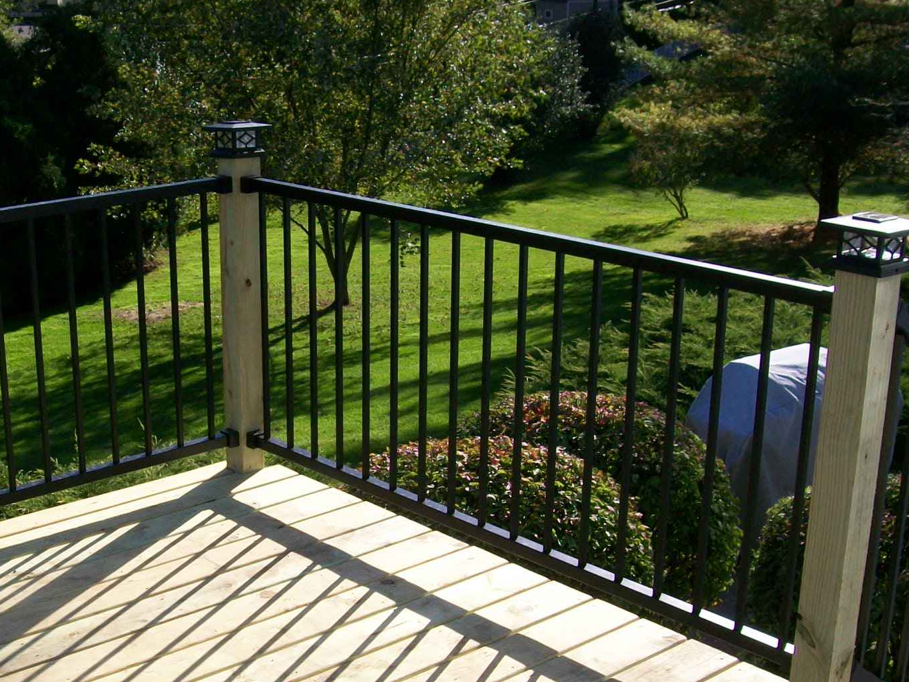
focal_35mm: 54
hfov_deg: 34.8
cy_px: 442
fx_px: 1418
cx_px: 236
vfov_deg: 26.9
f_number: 4.8
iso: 64
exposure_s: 1/320
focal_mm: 6
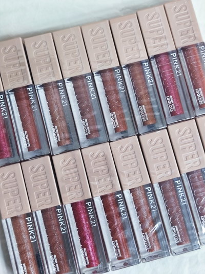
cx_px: 102
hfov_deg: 31.5
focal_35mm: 46
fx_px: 363
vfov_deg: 41.2
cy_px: 137
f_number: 1.65
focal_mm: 6.18
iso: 250
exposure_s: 1/50
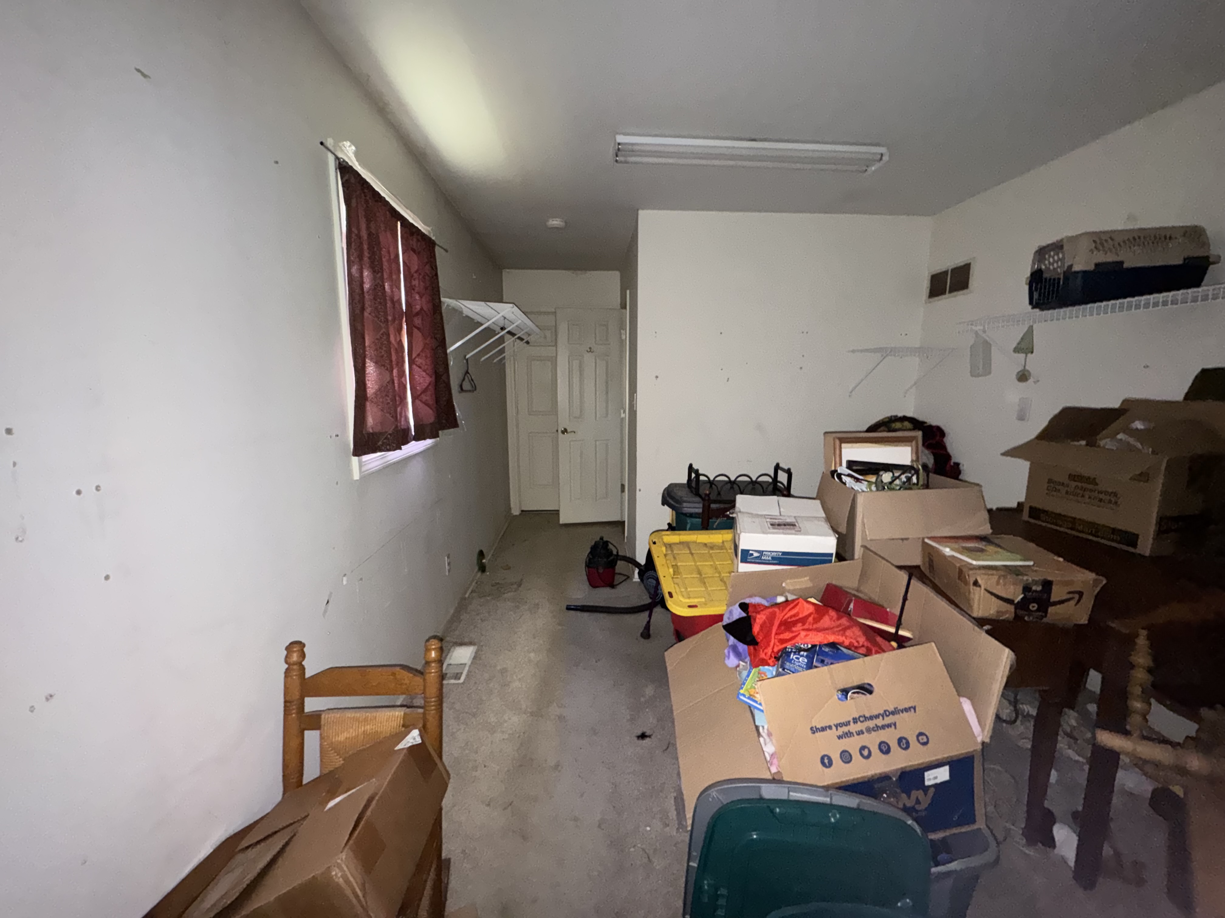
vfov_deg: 85.7
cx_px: 612
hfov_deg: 102.1
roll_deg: -0.1
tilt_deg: -9.7
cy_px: 459
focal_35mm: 14
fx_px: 495
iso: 640
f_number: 2.2
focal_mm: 2.22
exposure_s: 1/28
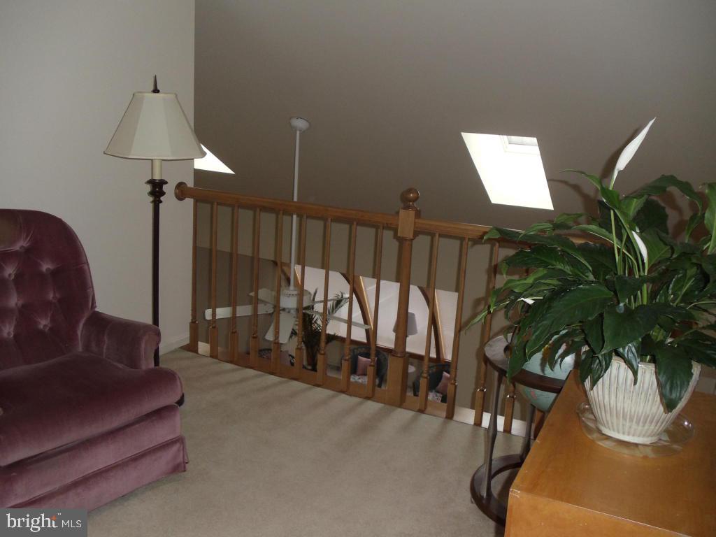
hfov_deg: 42.9
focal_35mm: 44
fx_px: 910
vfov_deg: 32.9
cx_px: 358
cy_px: 268
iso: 200
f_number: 3.5
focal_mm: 6
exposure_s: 1/30
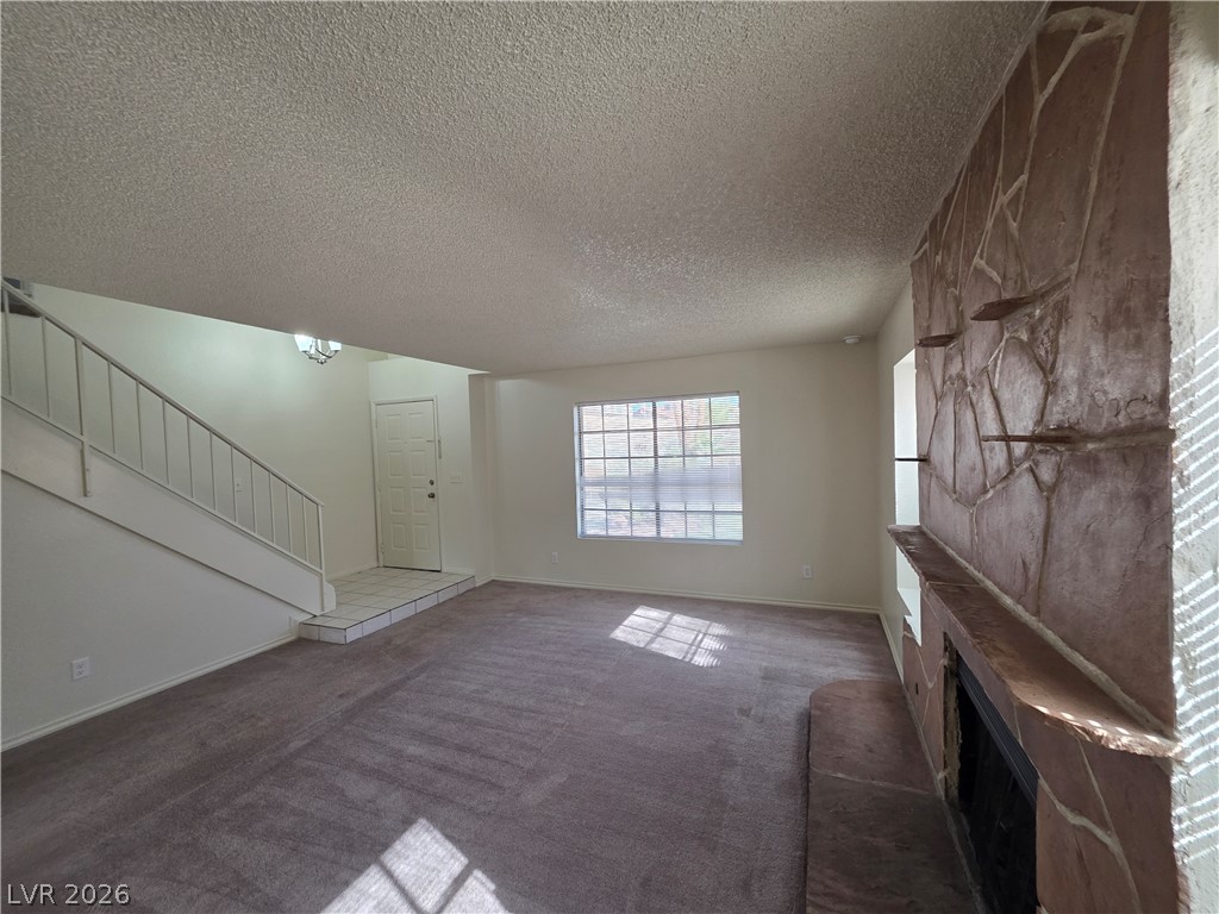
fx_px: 458
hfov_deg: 106.2
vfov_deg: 89.9
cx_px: 610
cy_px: 457
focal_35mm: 13
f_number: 1.9
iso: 200
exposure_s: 1/120
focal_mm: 2.2
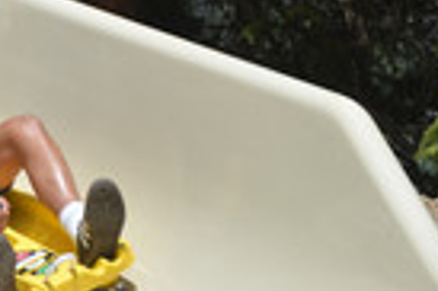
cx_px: -185
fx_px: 4338
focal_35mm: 357
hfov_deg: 5.7
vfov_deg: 3.8
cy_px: 133
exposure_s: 1/800
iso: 125
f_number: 6.3
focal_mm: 122
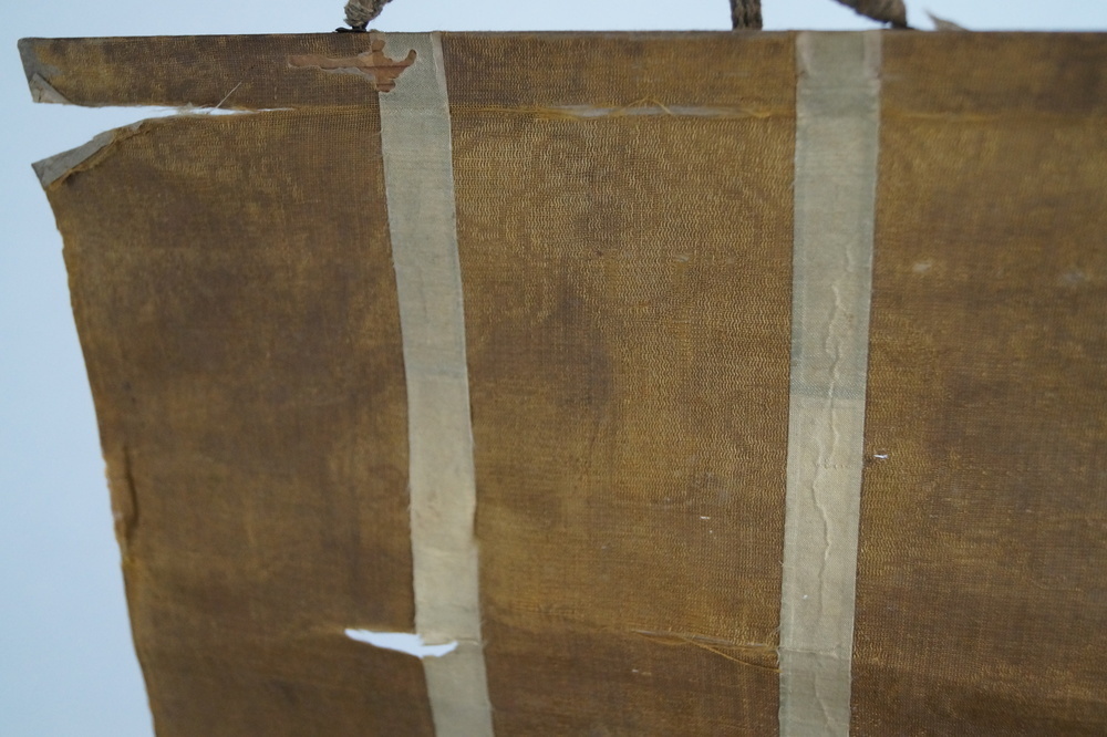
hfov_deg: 46.4
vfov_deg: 31.9
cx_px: 554
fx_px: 1291
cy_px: 368
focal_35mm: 42
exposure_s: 1/160
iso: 2000
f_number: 4.5
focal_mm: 28
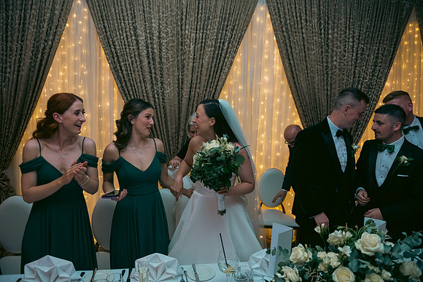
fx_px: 282
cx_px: 212
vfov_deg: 53.2
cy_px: 141
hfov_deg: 73.7
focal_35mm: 24
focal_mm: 24
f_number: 3.5
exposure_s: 1/160
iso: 800
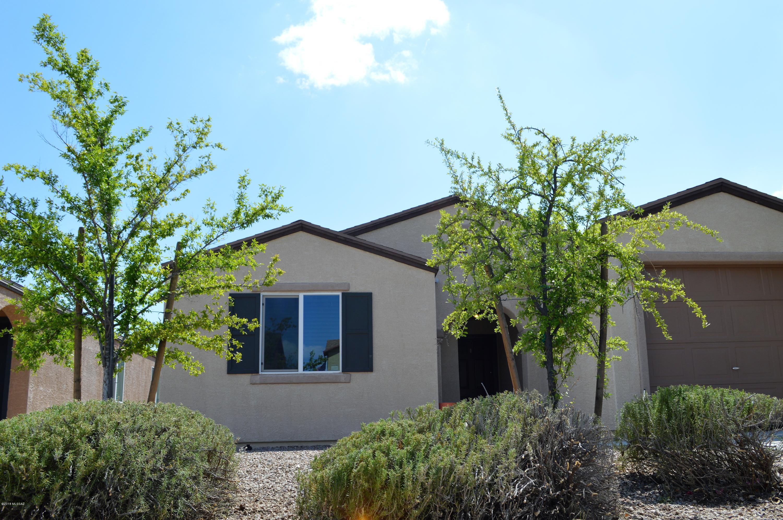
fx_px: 652
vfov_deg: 43.5
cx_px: 392
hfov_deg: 62.0
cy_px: 260
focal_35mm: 30
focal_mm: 20
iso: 100
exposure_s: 1/250
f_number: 8
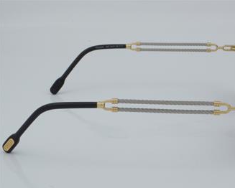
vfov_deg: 17.9
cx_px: 142
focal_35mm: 86
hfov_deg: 22.2
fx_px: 598
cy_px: 95
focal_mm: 50
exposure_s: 1/4
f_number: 32
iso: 100
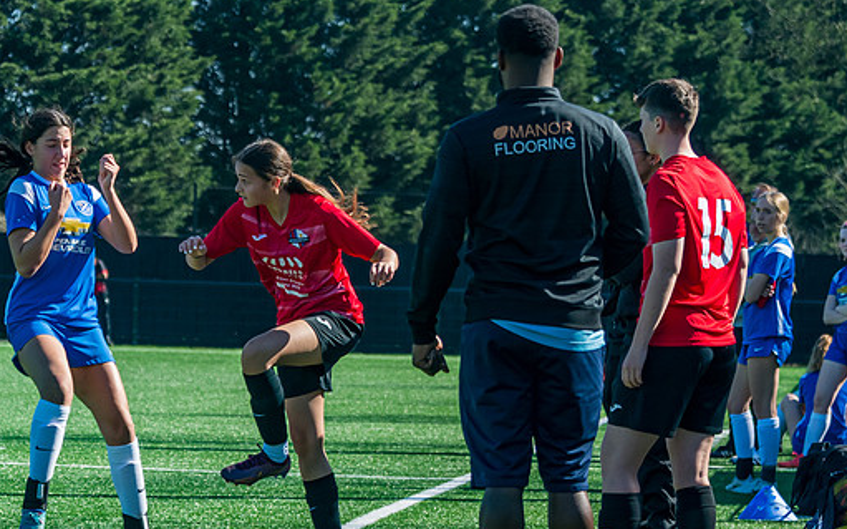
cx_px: 290
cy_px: 335
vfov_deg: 6.5
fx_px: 4661
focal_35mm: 202
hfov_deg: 10.4
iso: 400
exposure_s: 1/1000
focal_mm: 100
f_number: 5.6
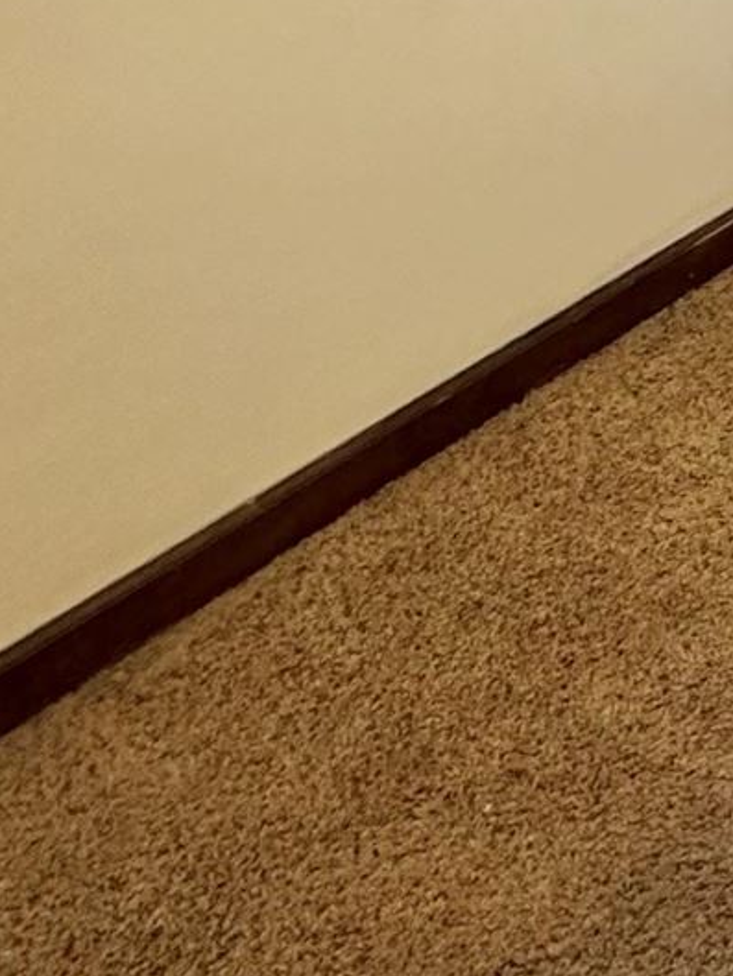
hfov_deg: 18.1
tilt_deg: -13.3
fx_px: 1722
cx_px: 1385
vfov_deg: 27.7
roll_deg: -0.5
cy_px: -203
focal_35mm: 61
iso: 200
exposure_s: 1/60
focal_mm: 2.22
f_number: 2.2
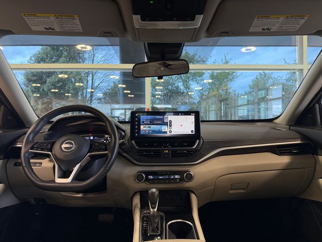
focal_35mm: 24
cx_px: 161
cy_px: 121
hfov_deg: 71.6
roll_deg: +0.0
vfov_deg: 56.8
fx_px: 223
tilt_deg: -0.4
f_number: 1.78
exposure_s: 1/120
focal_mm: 6.76
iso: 250
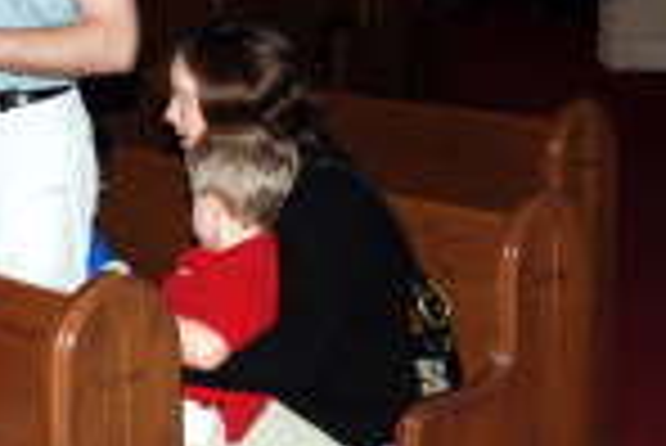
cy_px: 72
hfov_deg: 20.4
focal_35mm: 98
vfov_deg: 13.9
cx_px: 72
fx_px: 1815
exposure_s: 1/60
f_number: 4
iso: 200
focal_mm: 20
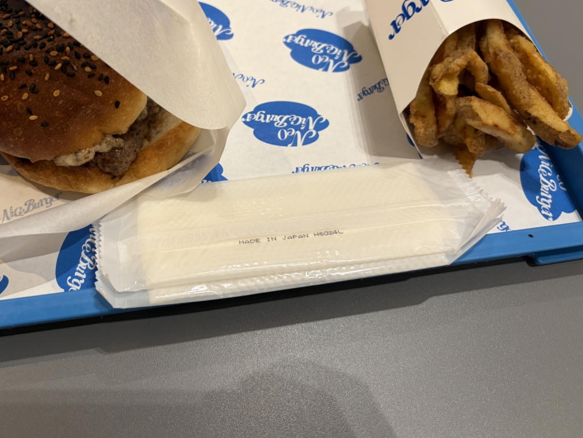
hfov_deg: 54.6
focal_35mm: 33
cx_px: 213
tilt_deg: -58.6
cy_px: 166
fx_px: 556
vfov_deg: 42.7
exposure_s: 1/50
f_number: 1.6
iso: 80
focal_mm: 5.96
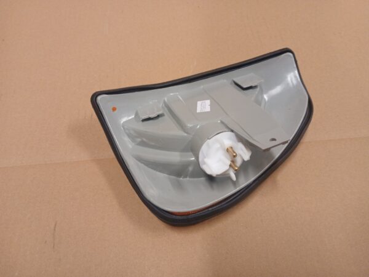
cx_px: 184
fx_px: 277
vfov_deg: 53.1
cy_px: 138
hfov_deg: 67.3
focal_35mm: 26
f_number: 1.8
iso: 250
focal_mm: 3.98
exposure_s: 1/25
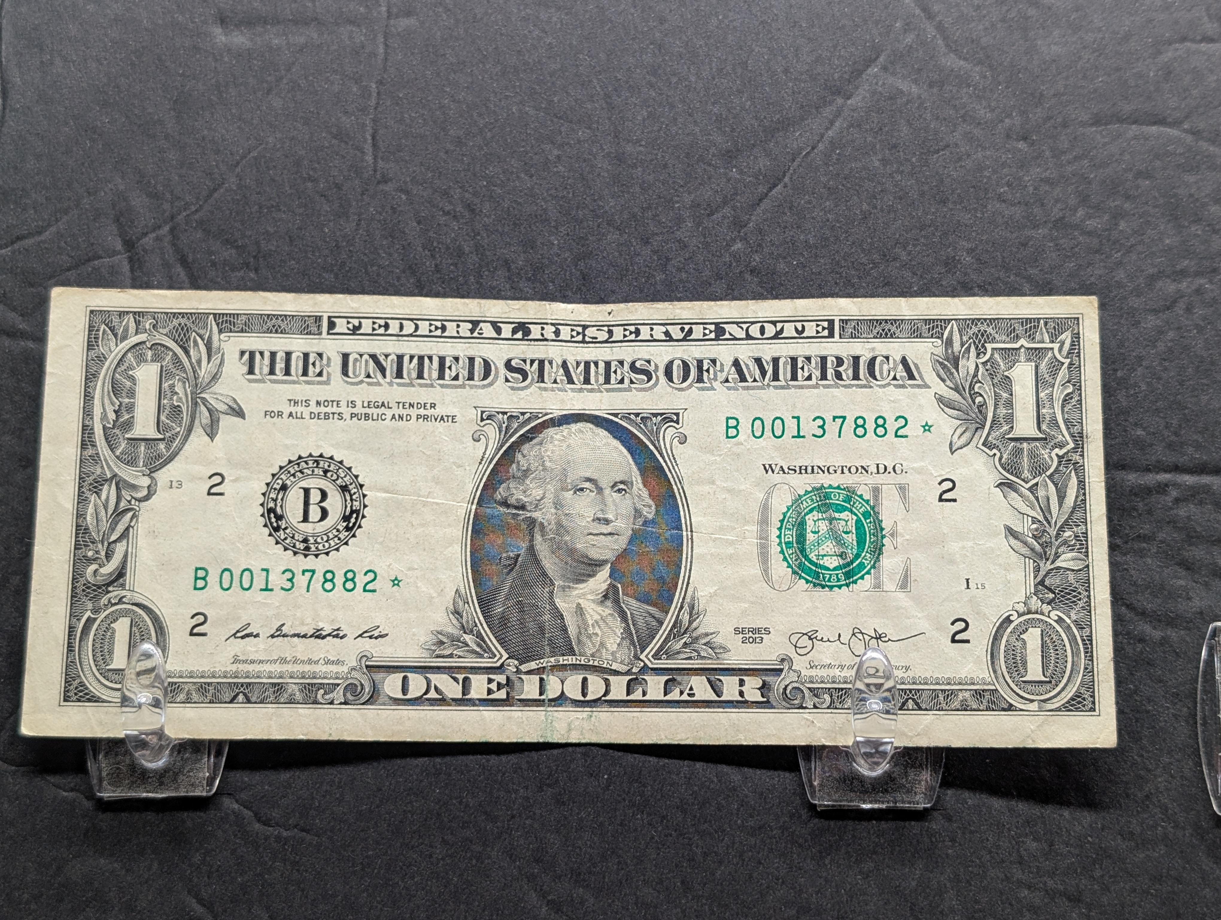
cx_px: 610
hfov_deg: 38.9
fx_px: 1731
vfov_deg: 29.7
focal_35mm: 49
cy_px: 460
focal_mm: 6.9
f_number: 1.68
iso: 43
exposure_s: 1/44.3
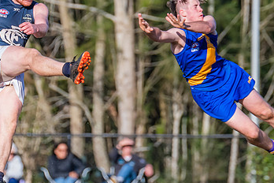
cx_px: 32
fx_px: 7755
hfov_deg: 2.0
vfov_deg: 1.3
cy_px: 76
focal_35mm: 1019
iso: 800
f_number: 7.1
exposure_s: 1/2000
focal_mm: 360
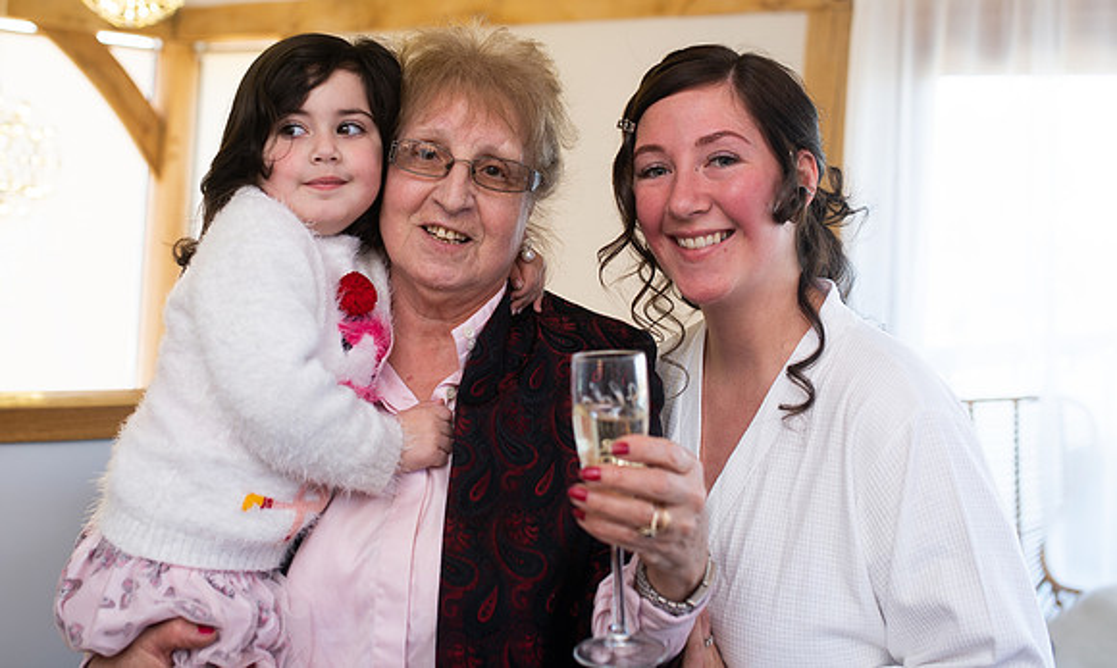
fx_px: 1370
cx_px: 512
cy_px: 200
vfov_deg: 27.2
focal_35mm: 46
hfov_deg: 44.3
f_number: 2.8
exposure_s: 1/100
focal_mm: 35
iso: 160
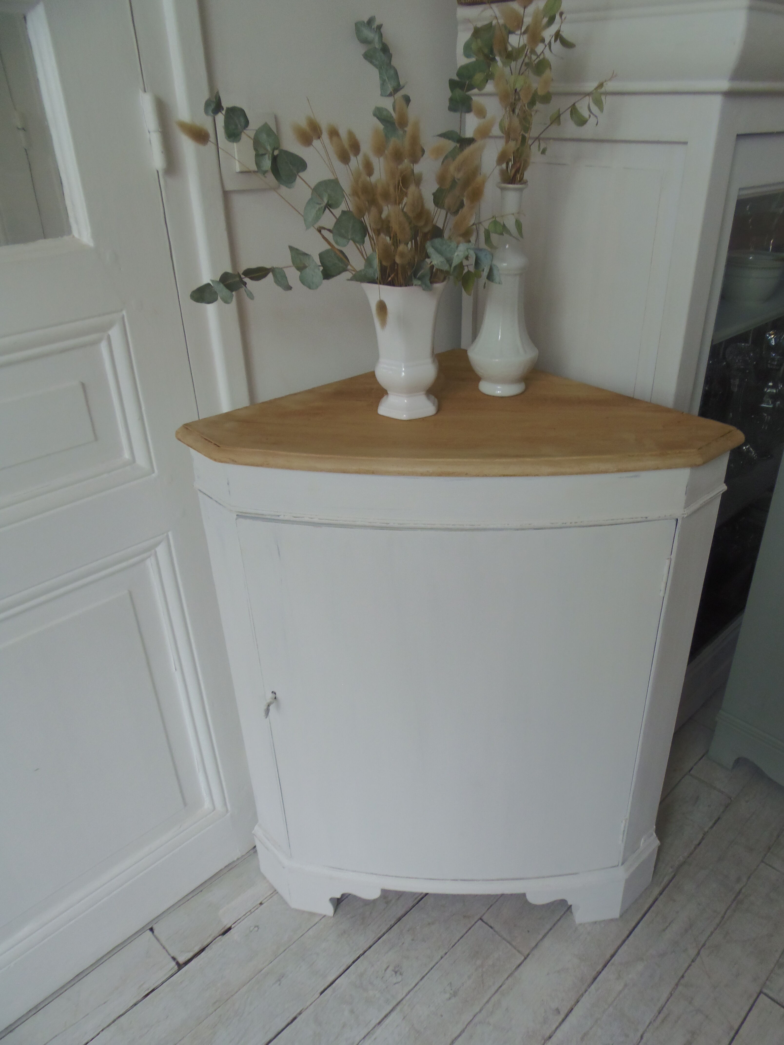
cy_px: 522
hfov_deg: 56.8
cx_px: 392
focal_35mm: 24
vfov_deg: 71.6
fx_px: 725
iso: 125
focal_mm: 4.3
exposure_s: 1/30
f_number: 2.9
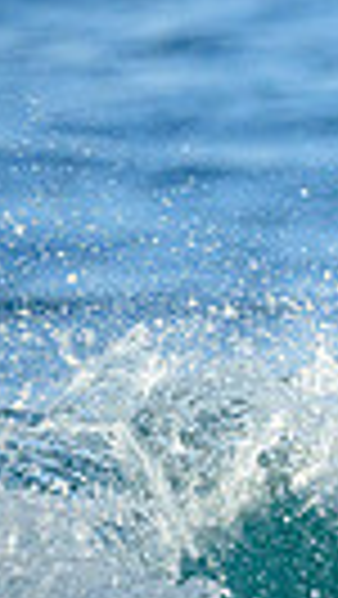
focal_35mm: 3659
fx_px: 58189
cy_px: 560
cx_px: 924
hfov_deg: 0.3
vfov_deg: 0.6
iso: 560
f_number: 6.3
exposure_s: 1/2500
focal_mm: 800
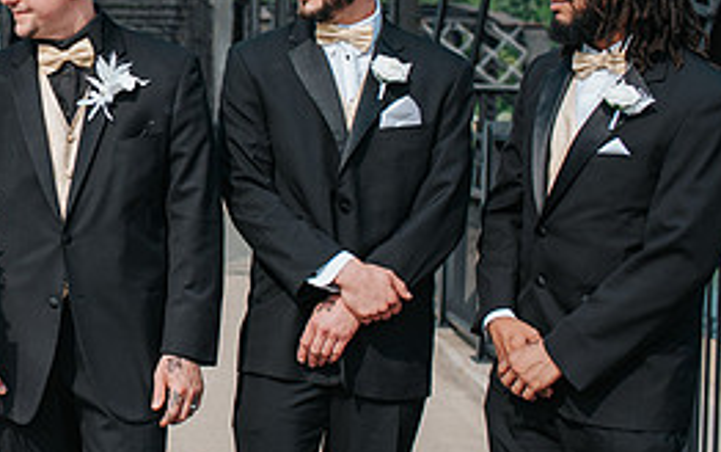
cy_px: 123
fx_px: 1553
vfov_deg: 16.5
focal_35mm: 79
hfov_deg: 24.7
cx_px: -30
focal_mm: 35
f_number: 3.2
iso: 100
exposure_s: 1/1600
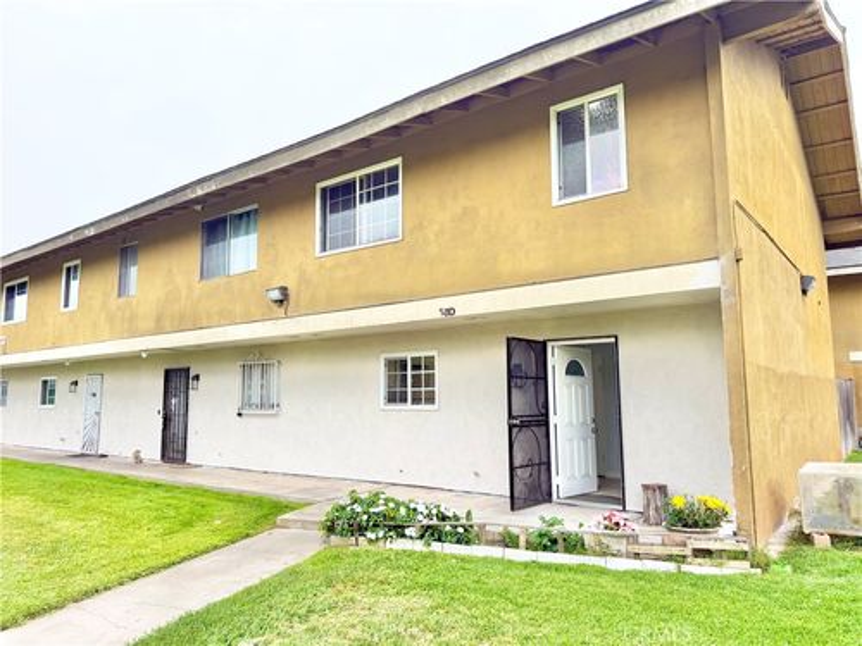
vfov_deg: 56.8
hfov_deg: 71.6
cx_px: 431
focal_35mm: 24
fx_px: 598
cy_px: 323
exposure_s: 1/1464
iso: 100
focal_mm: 6.76
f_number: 1.78
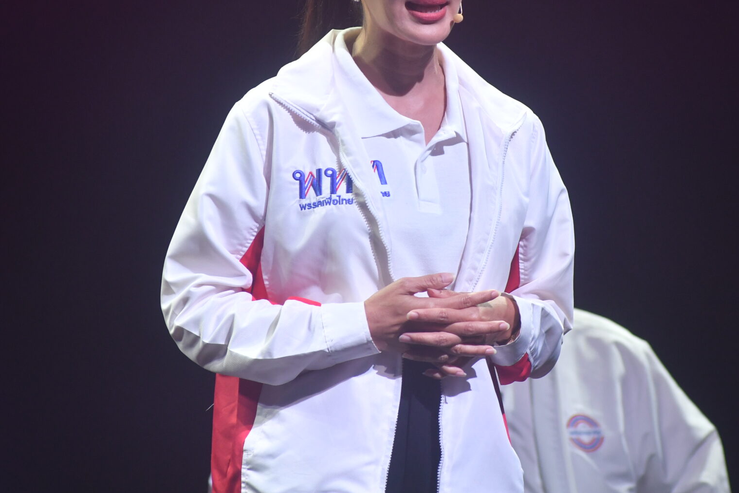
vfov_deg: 3.2
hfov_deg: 4.8
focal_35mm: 430
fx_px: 8826
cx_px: 420
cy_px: 162
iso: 800
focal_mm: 170
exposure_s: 1/250
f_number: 5.6
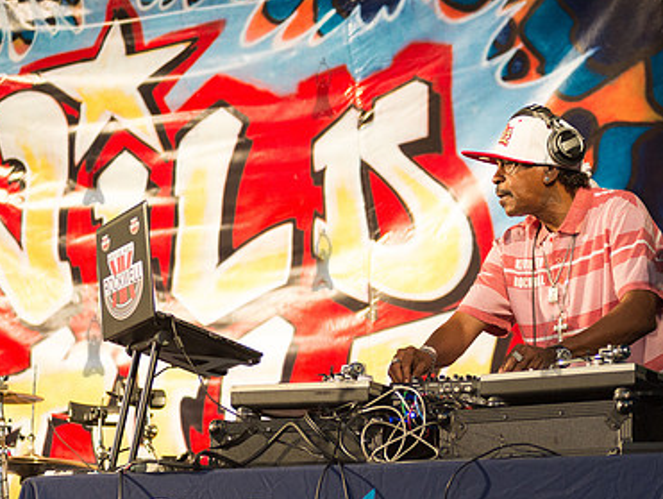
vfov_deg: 11.2
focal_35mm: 132
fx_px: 2531
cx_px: 373
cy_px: 297
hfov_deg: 14.9
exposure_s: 1/500
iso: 1600
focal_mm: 80
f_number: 2.8
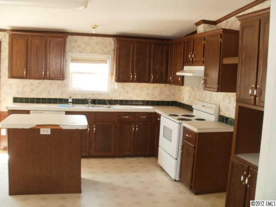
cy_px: 104
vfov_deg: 39.7
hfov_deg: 51.4
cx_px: 138
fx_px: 287
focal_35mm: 36
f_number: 3.5
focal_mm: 6.3
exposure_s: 1/30
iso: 200
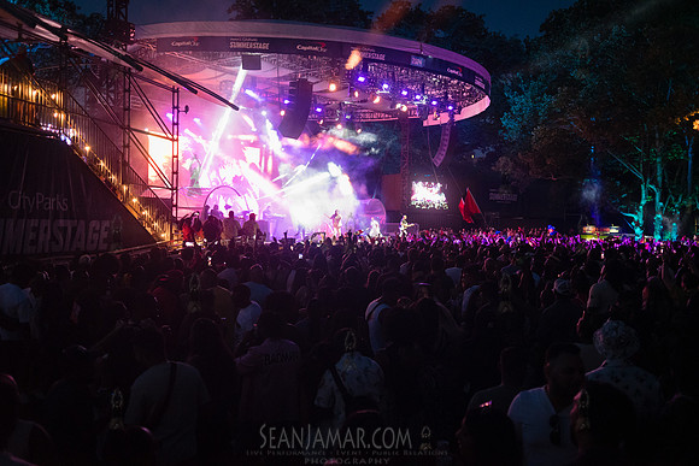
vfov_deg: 37.9
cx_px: 350
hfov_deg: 54.4
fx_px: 680
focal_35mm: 35
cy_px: 233
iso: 5000
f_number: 2.5
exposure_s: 1/200
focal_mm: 35
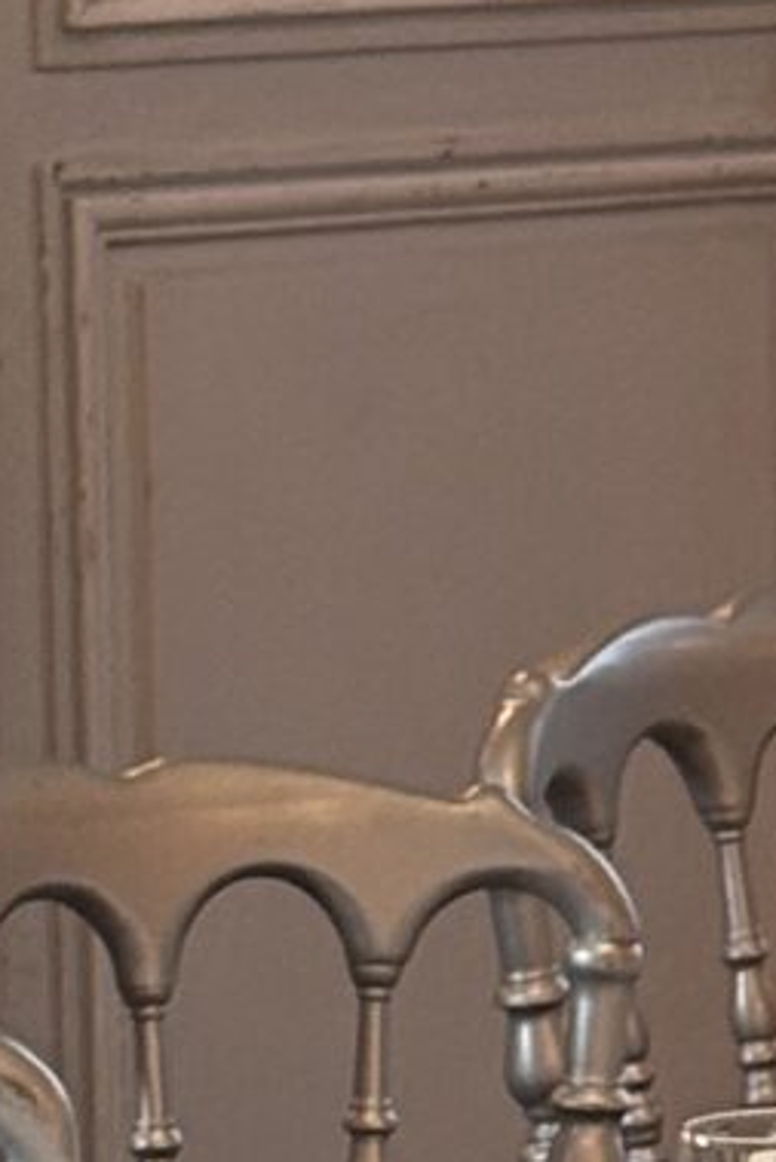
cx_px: 2711
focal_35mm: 365
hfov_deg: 3.6
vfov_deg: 5.6
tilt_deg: -5.5
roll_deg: +0.1
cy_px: 457
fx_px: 11790
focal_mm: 5.96
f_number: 1.6
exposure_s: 1/50
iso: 100
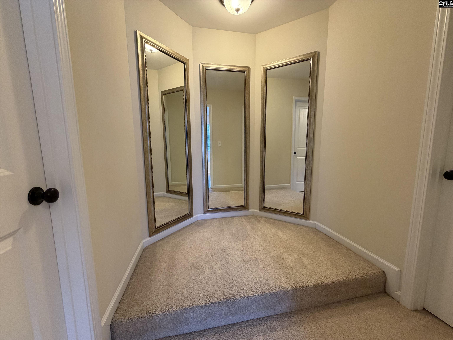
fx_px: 183
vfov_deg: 85.7
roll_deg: +0.6
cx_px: 226
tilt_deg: -7.0
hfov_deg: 102.1
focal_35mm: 14
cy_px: 170
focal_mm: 2.22
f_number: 2.2
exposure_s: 1/60
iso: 250
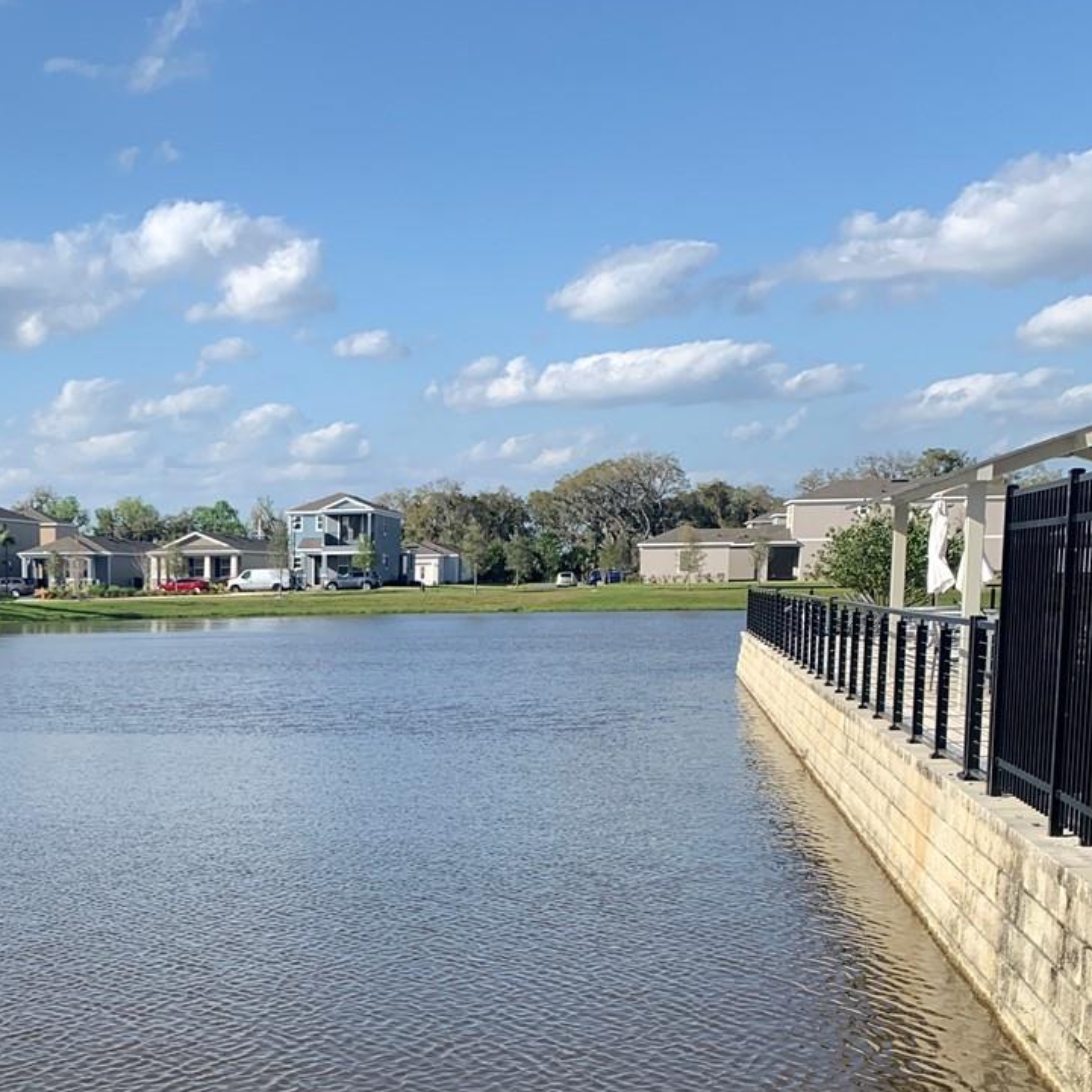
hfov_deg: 31.7
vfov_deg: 32.5
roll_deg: -0.1
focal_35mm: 51
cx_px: 92
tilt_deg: -8.7
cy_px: 868
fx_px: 1820
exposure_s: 1/1812
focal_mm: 4.25
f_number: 1.8
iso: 25
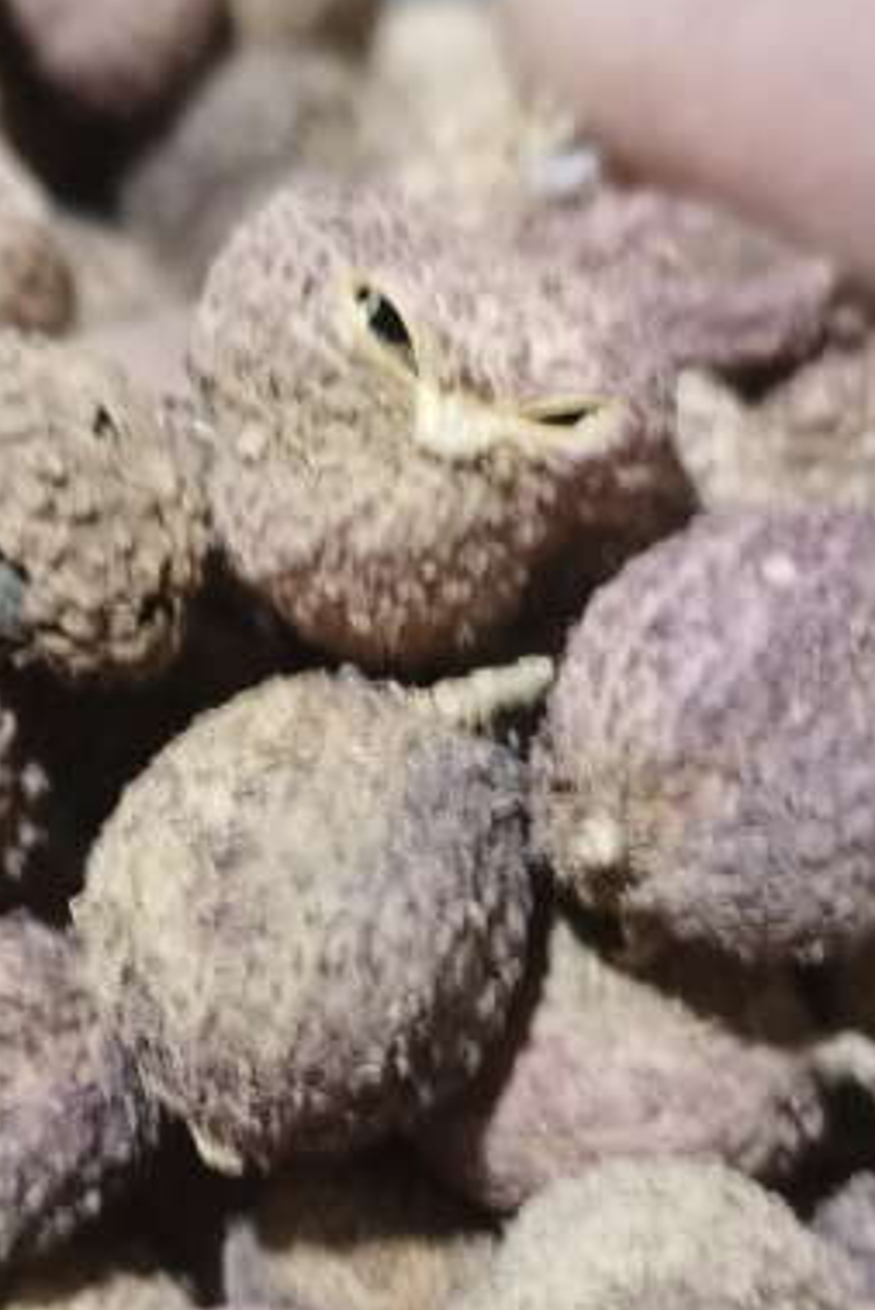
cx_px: 242
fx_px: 2877
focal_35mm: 79
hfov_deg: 17.2
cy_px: 866
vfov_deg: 25.5
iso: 500
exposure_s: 1/20
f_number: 1.8
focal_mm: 5.58
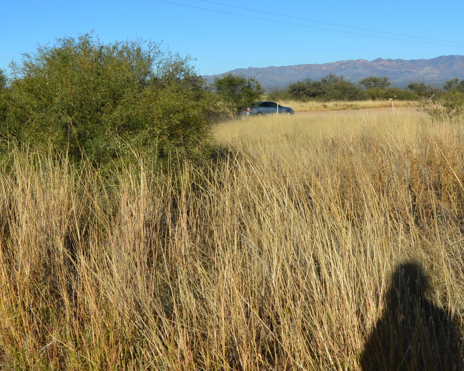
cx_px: 144
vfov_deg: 29.7
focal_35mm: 50
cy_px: 95
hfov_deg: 36.8
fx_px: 688
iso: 200
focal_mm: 15
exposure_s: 1/320
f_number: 10
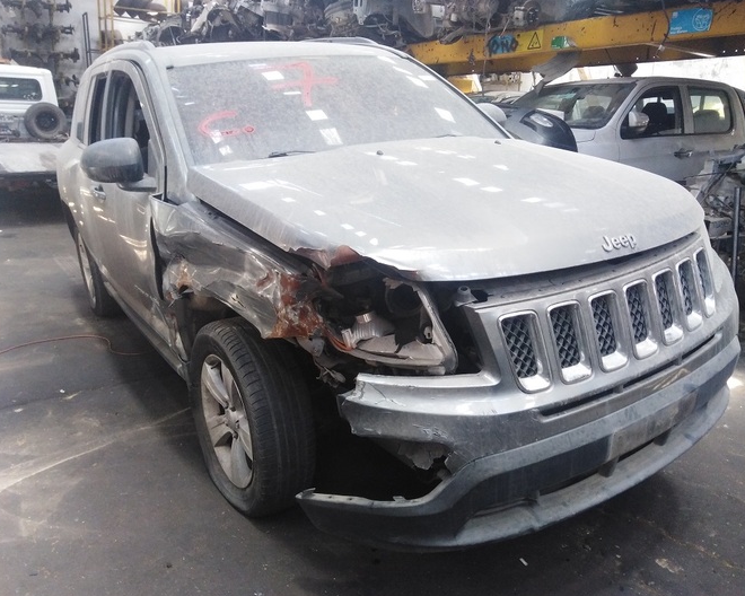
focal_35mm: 28
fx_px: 617
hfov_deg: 62.2
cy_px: 301
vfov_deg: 51.5
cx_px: 371
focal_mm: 3.46
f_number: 2.2
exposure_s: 1/30
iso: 312
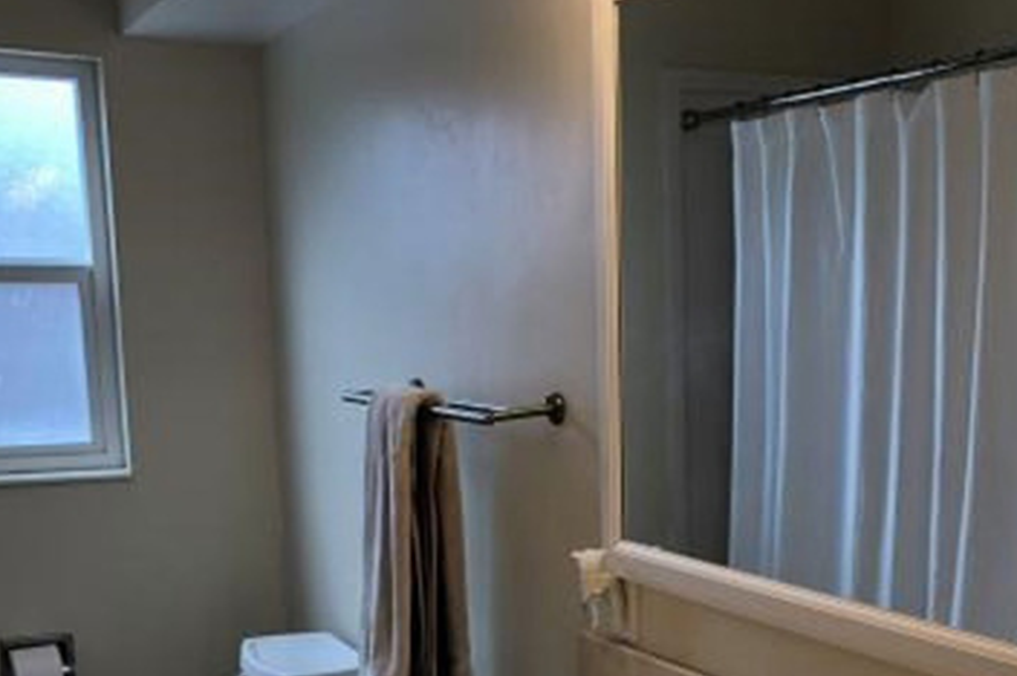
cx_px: 679
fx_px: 1496
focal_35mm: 53
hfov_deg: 37.1
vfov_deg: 24.6
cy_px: 630
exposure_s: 1/120
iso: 50
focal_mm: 4
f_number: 1.8
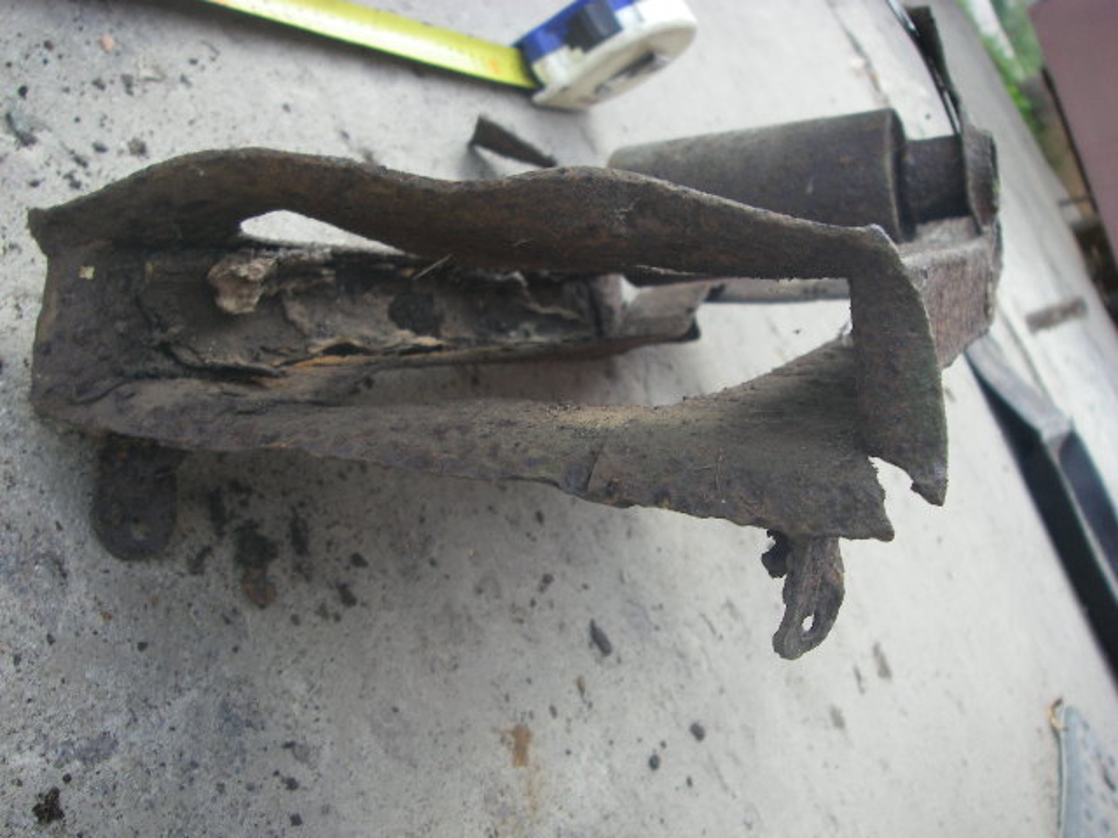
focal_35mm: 38
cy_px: 419
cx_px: 559
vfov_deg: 37.7
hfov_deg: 49.0
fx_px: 1227
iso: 64
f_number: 3.3
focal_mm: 6.3
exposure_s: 1/80
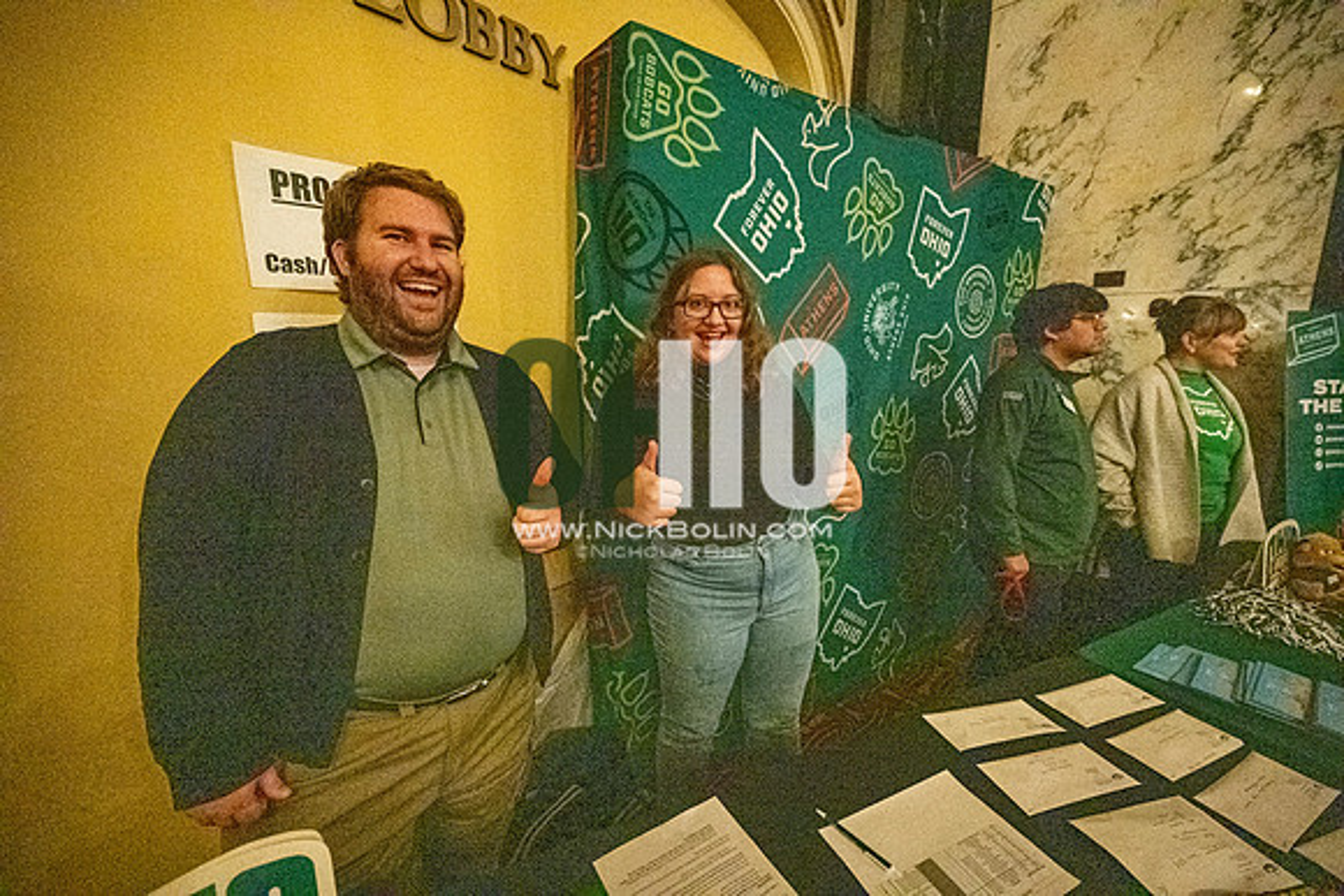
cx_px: 672
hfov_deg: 104.2
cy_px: 448
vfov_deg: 81.2
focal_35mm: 14
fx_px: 523
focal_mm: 14
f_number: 4
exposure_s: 1/400
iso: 16000
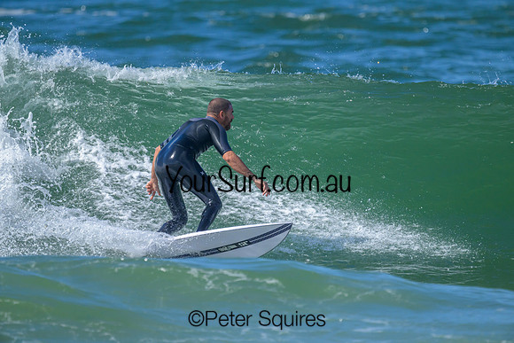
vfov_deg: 1.2
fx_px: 15994
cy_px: 172
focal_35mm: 1120
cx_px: 257
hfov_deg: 1.8
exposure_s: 1/4000
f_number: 9
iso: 1600
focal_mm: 1120
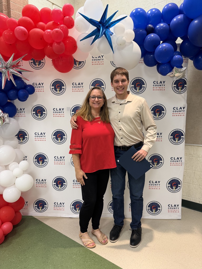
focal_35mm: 24
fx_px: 187
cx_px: 101
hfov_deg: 56.8
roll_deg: +0.9
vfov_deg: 71.6
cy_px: 134
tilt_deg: -5.7
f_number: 1.78
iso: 160
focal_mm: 6.76
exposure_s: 1/63
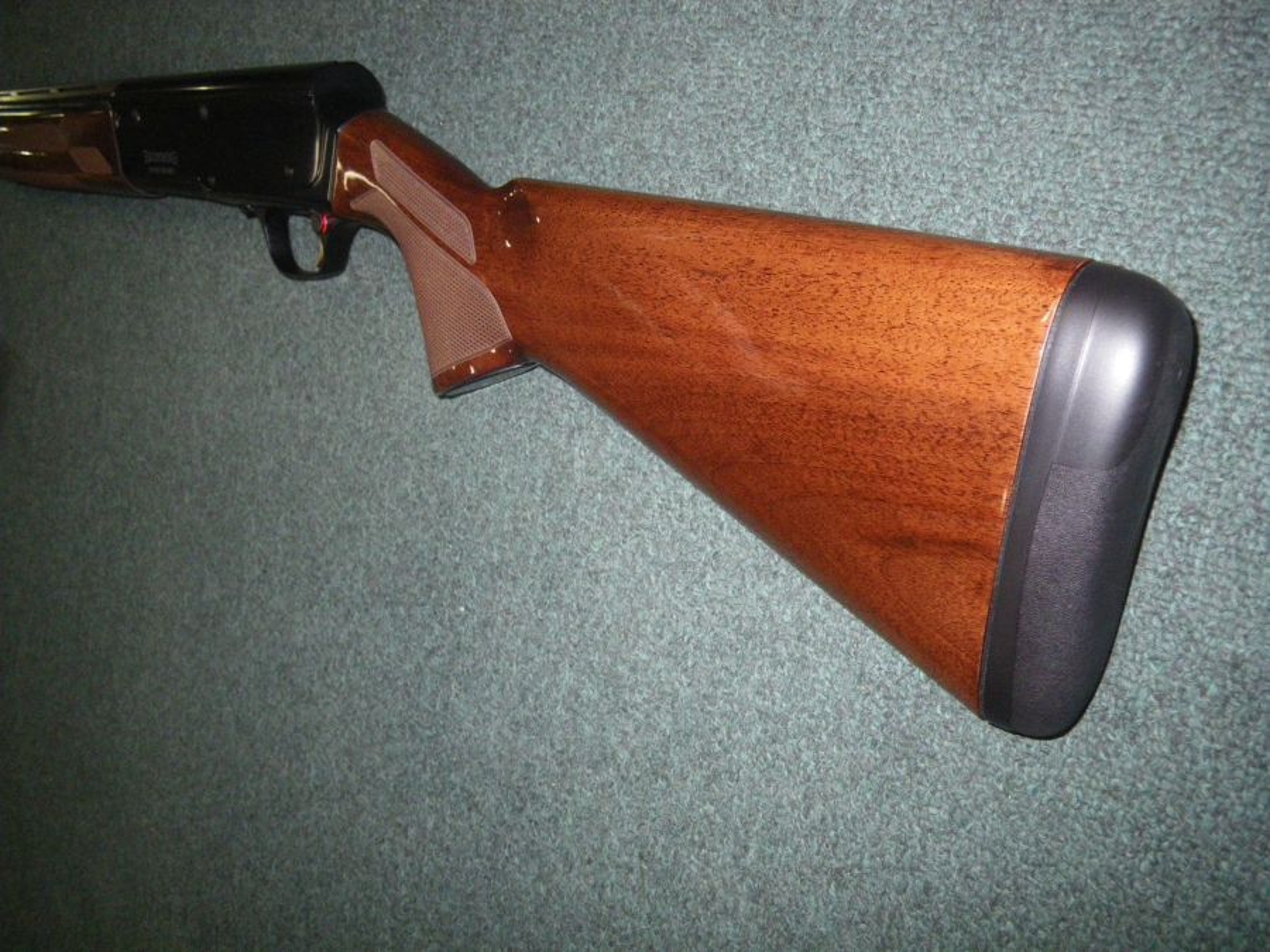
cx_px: 635
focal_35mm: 28
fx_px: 1027
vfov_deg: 49.7
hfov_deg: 63.4
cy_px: 476
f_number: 3.5
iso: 400
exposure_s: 1/50
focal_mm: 5
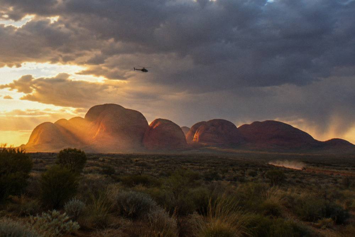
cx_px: 178
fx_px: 394
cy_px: 118
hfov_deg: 48.5
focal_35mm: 40
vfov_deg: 33.4
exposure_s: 1/80
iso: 320
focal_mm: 40
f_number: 11
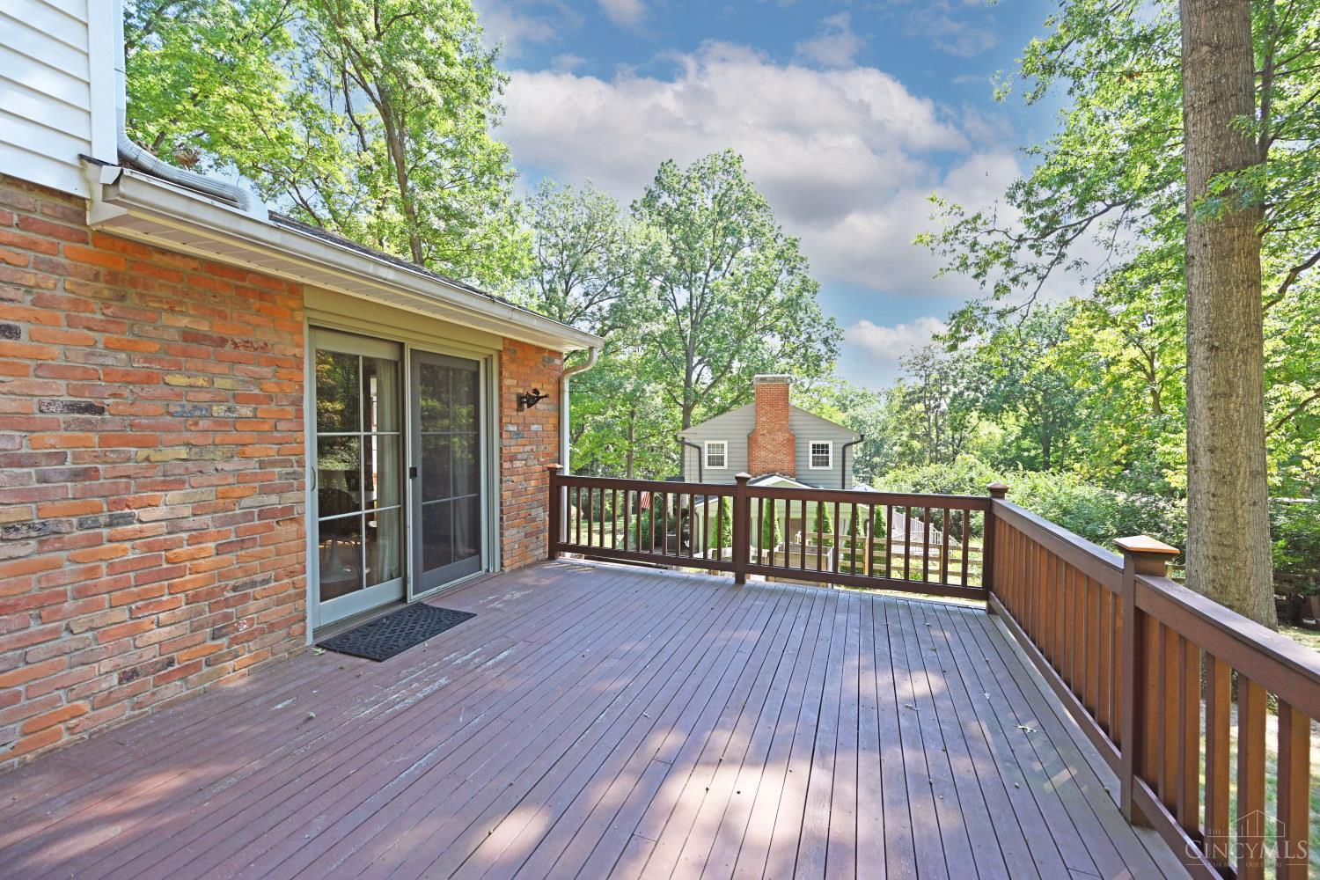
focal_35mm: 14
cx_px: 660
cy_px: 440
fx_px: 513
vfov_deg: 81.2
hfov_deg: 104.3
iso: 140
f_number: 5.6
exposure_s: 1/250
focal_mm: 14
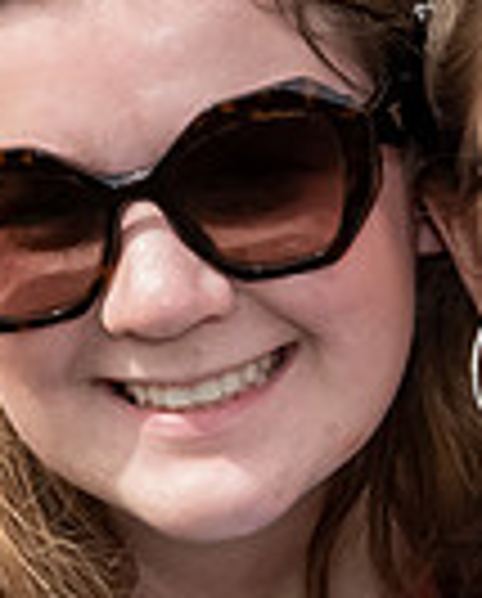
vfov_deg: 4.4
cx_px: 437
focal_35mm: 434
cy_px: 422
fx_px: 7713
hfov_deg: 3.6
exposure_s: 1/250
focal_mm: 55
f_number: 11
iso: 500
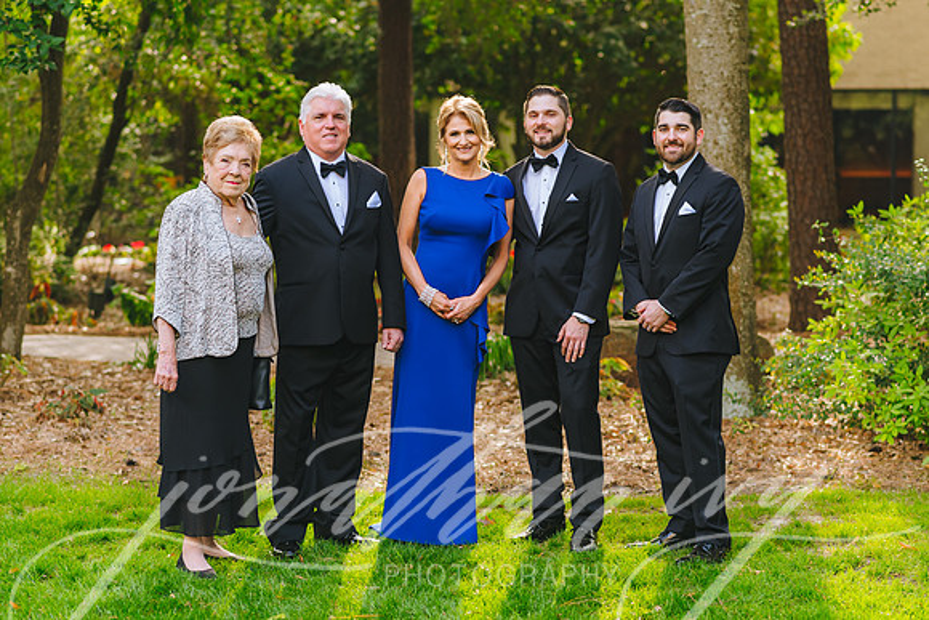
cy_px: 318
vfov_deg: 14.6
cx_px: 484
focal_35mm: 94
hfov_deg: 21.7
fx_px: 2420
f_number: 2.8
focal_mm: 85
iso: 400
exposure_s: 1/640
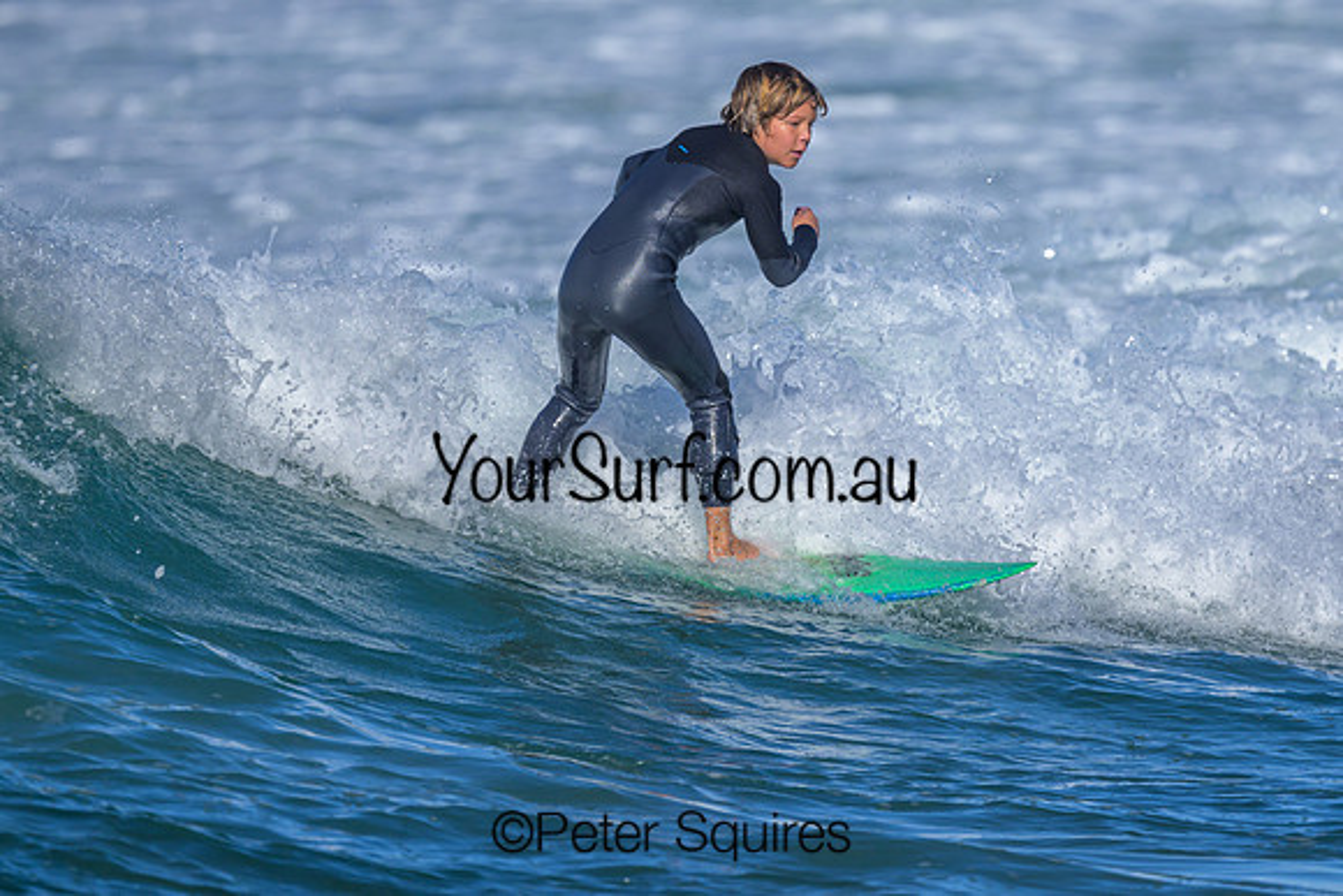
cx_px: 818
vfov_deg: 1.3
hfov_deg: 1.9
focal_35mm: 1101
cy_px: 306
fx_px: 41063
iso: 180
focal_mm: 800
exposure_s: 1/2000
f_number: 6.3
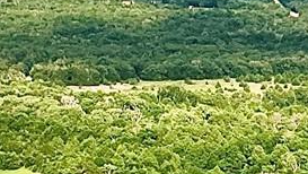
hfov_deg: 10.9
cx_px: 16
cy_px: 401
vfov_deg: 6.0
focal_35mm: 196
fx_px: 1602
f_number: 2.8
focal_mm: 4.4
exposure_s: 1/640
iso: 100
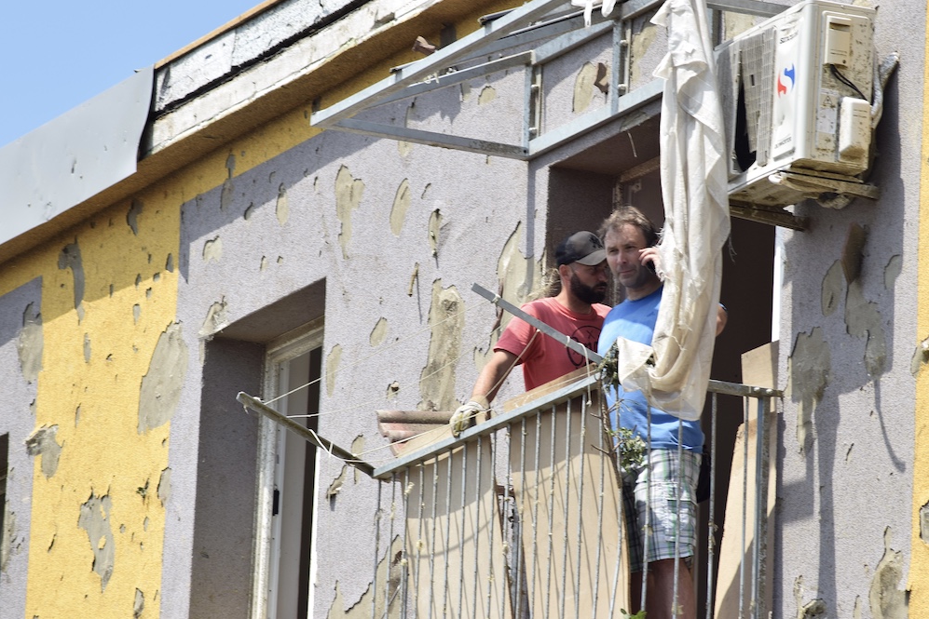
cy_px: 310
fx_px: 8155
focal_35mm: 316
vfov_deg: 4.4
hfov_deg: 6.5
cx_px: 465
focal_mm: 210
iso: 200
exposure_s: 1/320
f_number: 11
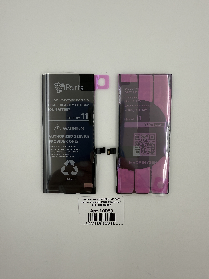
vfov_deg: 71.6
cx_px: 104
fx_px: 193
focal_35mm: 24
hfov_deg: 56.8
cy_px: 140
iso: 40
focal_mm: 2.22
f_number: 2.2
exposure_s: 1/437
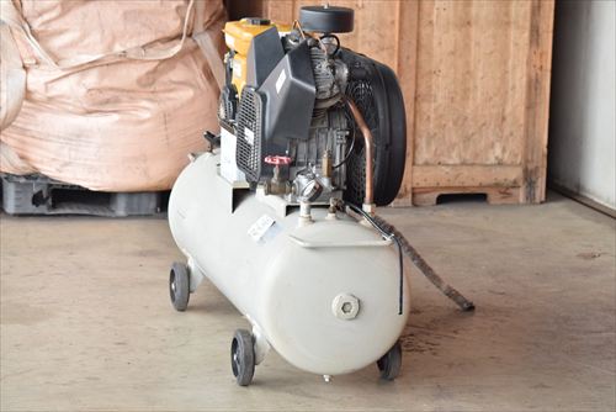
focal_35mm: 117
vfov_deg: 11.7
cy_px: 206
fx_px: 2003
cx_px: 308
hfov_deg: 17.5
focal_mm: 78
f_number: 6.3
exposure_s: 1/250
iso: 1250
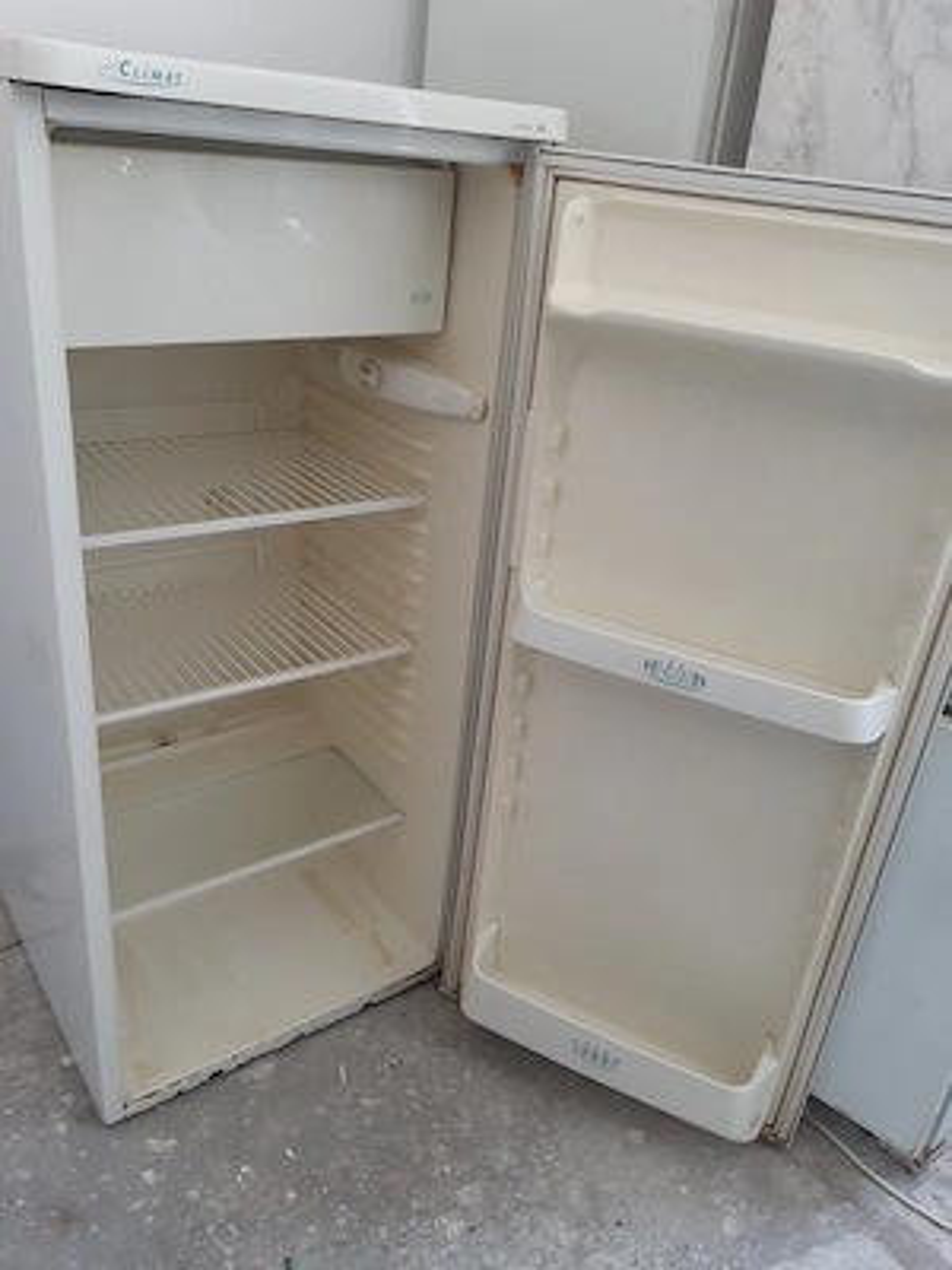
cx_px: 476
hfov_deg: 53.1
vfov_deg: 67.3
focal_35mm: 26
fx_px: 953
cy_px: 635
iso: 125
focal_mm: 3.93
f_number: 1.7
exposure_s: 1/60
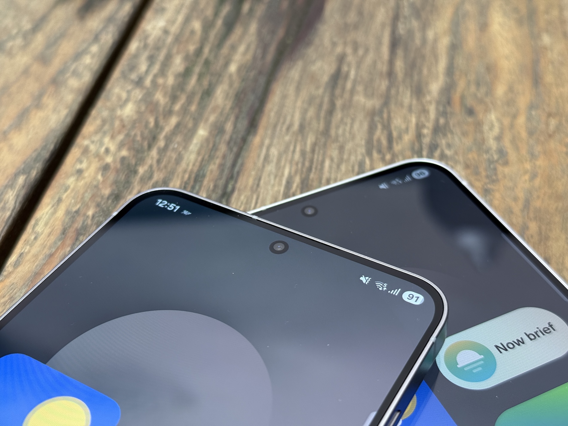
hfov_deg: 39.7
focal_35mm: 48
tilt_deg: -42.3
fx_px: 788
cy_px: 213
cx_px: 284
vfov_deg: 30.3
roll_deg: -2.4
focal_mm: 6.76
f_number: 1.78
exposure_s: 1/198
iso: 80
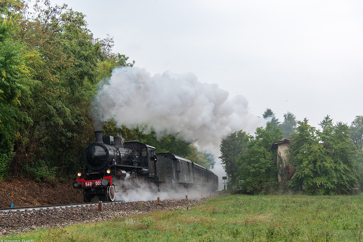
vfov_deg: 27.5
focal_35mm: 49
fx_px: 494
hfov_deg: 40.3
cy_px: 122
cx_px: 181
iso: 800
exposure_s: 1/320
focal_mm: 48
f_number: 4.5
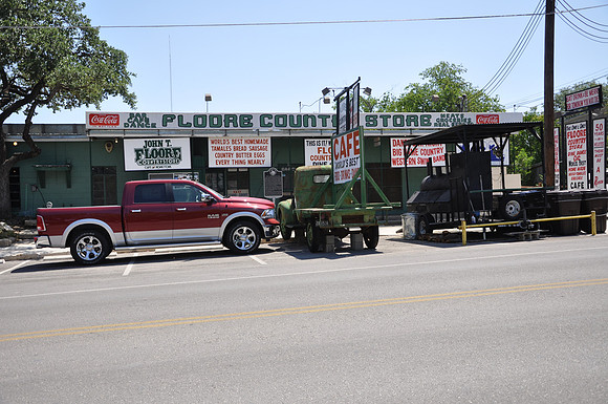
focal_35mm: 38
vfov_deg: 35.4
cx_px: 304
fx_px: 632
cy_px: 202
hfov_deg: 51.3
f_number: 6.3
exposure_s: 1/160
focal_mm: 25
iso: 200
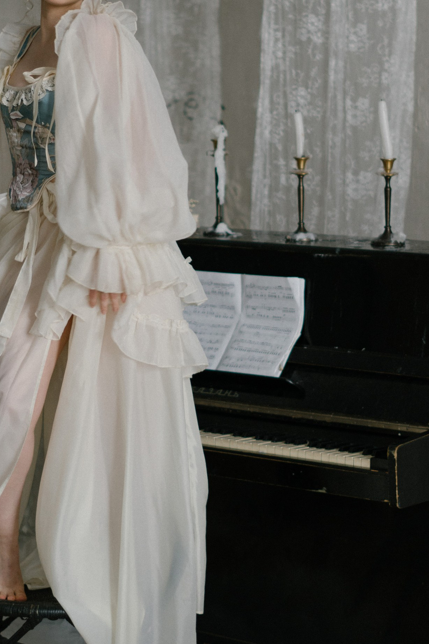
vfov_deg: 18.4
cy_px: 212
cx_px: 164
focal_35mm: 111
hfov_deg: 12.3
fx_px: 1984
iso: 400
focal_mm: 50
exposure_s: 1/125
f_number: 1.8
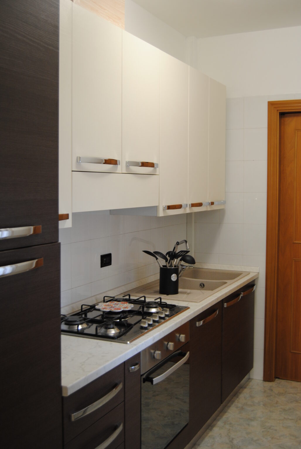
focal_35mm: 42
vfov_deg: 46.4
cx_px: 150
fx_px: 525
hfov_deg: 32.0
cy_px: 224
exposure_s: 1/30
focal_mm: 28
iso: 320
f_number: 4
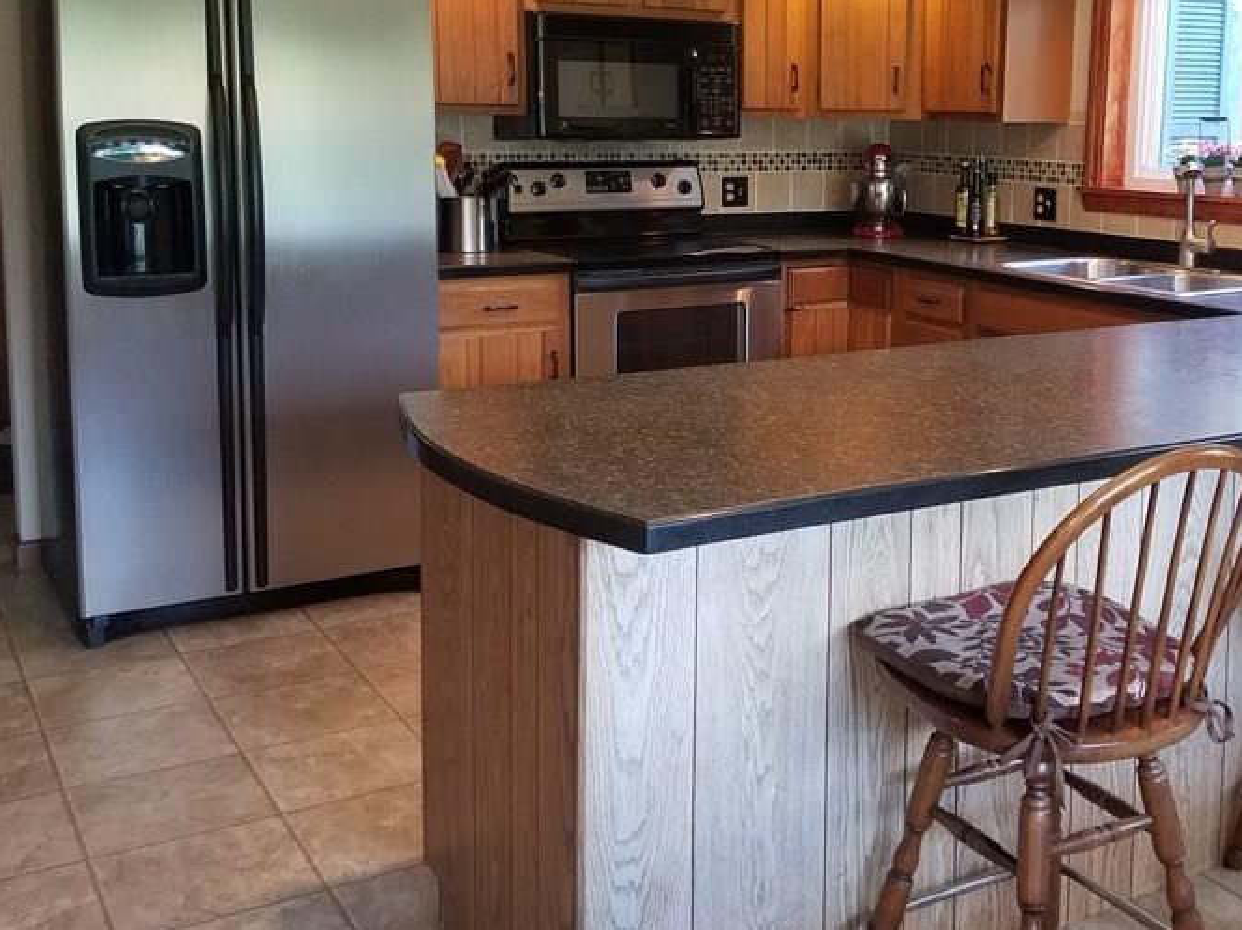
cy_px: 250
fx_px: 1435
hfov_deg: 46.1
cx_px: 832
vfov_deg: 35.3
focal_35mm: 40
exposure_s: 1/40
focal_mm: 4.2
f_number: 1.7
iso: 100
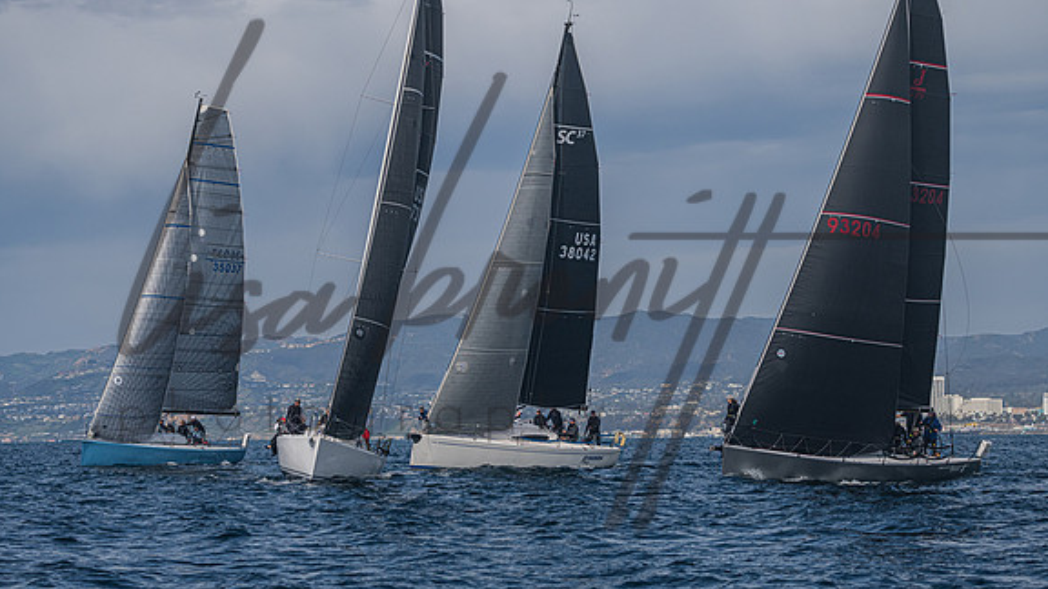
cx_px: 524
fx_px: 3223
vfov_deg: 10.4
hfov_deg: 18.5
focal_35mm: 116
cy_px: 279
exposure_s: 1/4000
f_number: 6.3
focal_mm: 100
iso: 320
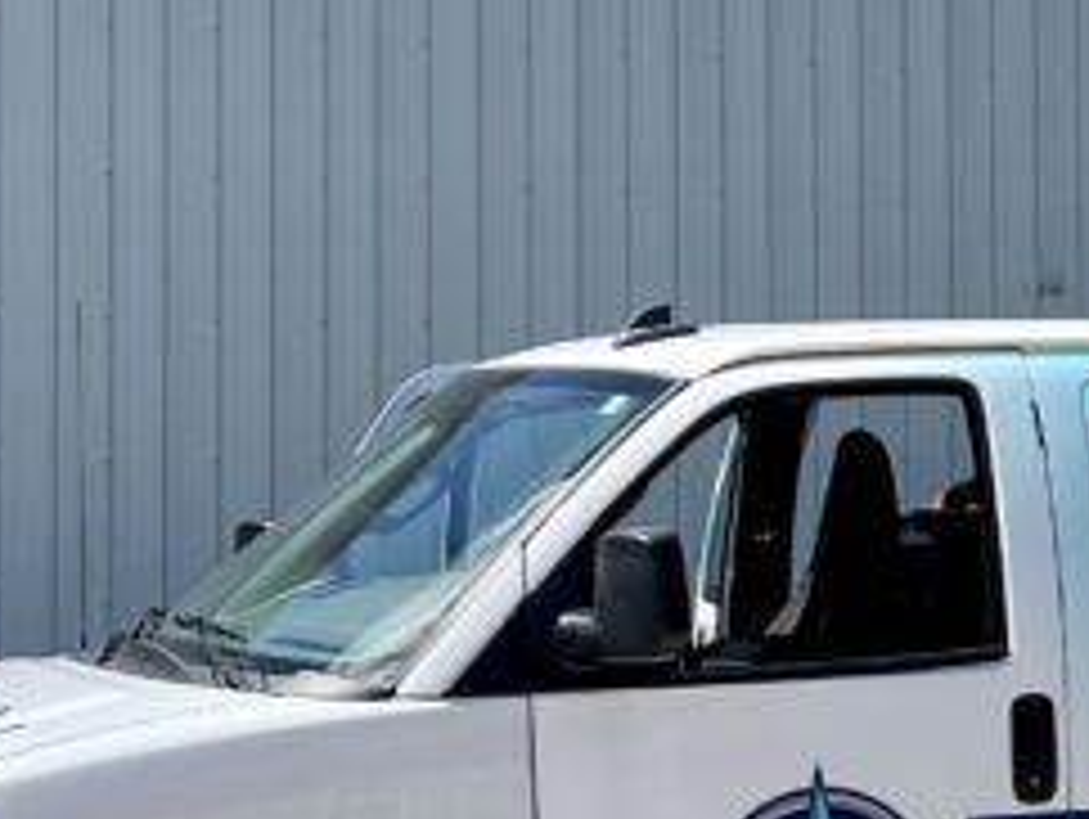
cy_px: 392
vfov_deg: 13.5
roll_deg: +0.8
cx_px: 1372
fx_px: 3464
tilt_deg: +1.5
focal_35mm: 110
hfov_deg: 16.9
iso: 32
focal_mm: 5.1
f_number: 1.6
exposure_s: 1/3922
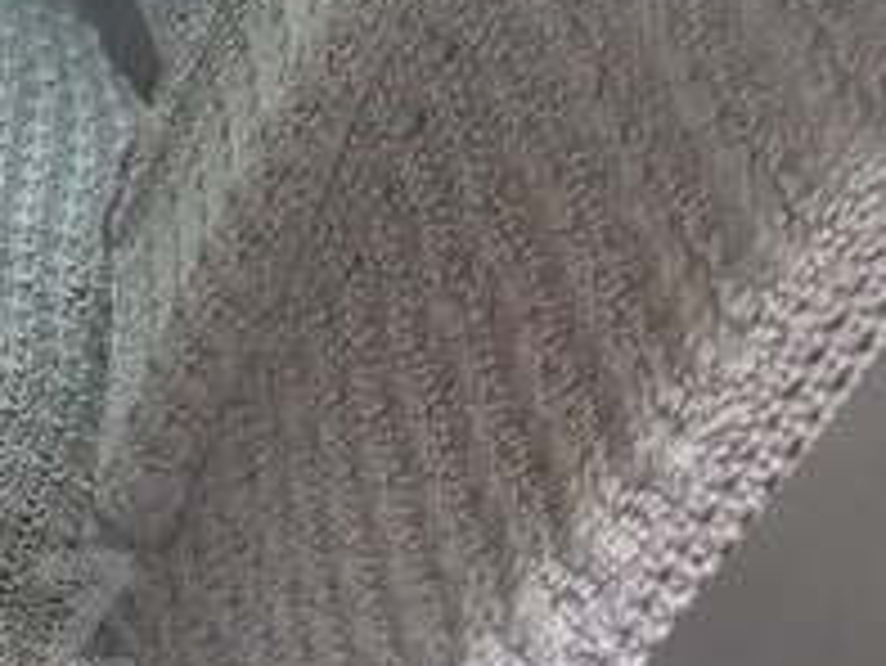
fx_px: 2228
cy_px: 619
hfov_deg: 20.2
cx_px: -324
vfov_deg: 16.7
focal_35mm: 87
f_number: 1.7
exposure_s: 1/19
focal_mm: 4.2
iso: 200
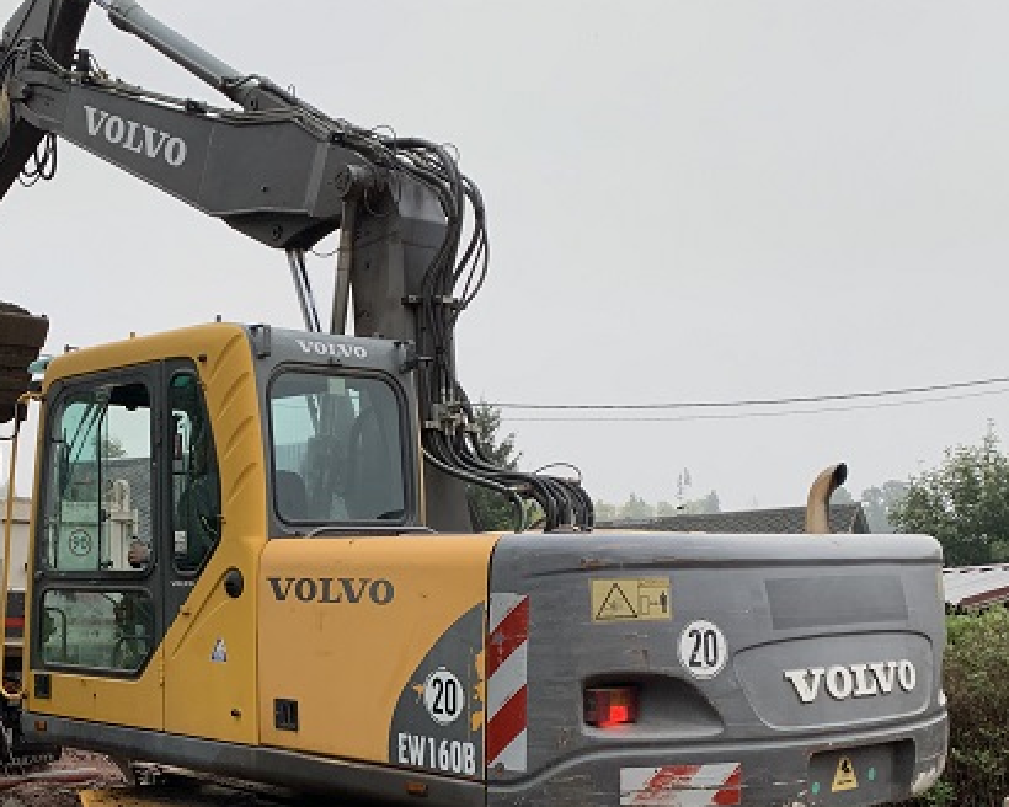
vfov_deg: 29.8
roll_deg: +0.5
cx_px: 235
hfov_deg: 36.3
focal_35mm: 50
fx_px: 1493
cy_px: 599
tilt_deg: +2.9
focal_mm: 4.25
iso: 40
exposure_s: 1/122
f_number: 1.8
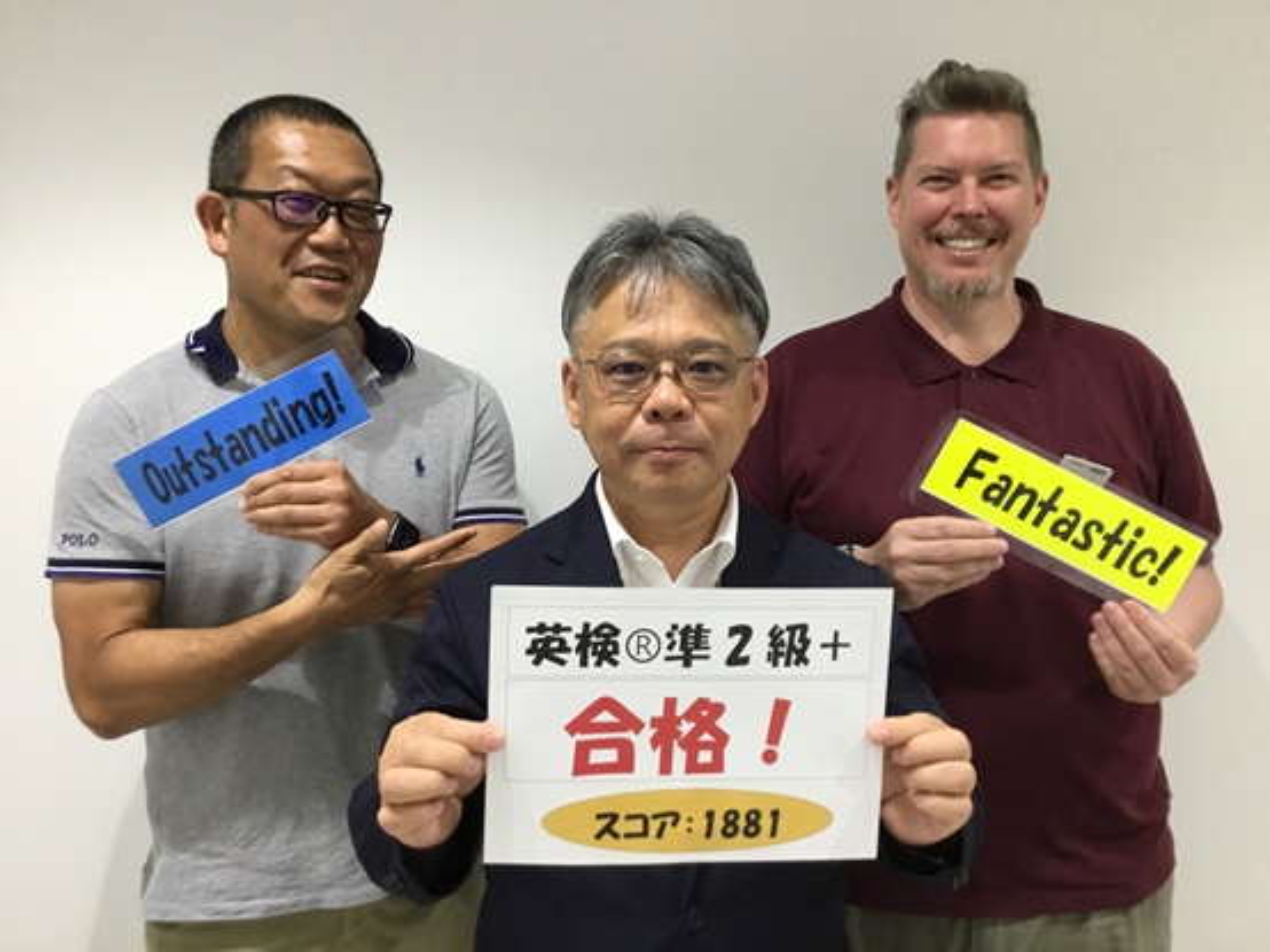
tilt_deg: -4.5
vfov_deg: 45.4
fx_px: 1137
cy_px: 476
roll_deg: -1.5
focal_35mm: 31
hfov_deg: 58.4
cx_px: 635
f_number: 2.4
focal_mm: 3.3
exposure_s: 1/30
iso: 50
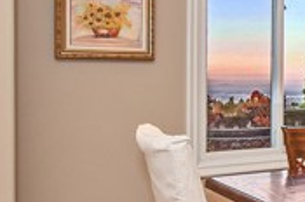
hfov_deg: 31.3
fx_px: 465
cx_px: 354
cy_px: 104
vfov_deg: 24.5
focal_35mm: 55
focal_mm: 10
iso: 1000
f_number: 8
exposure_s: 1/40
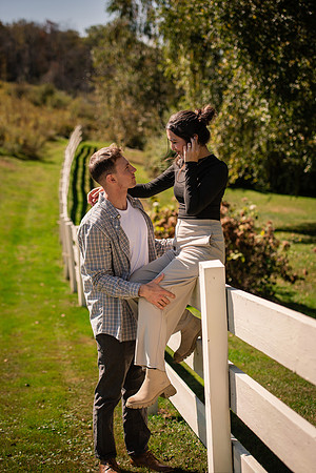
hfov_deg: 19.5
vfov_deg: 28.8
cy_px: 236
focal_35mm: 70
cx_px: 158
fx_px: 922
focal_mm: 70
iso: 140
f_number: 3.2
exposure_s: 1/4000
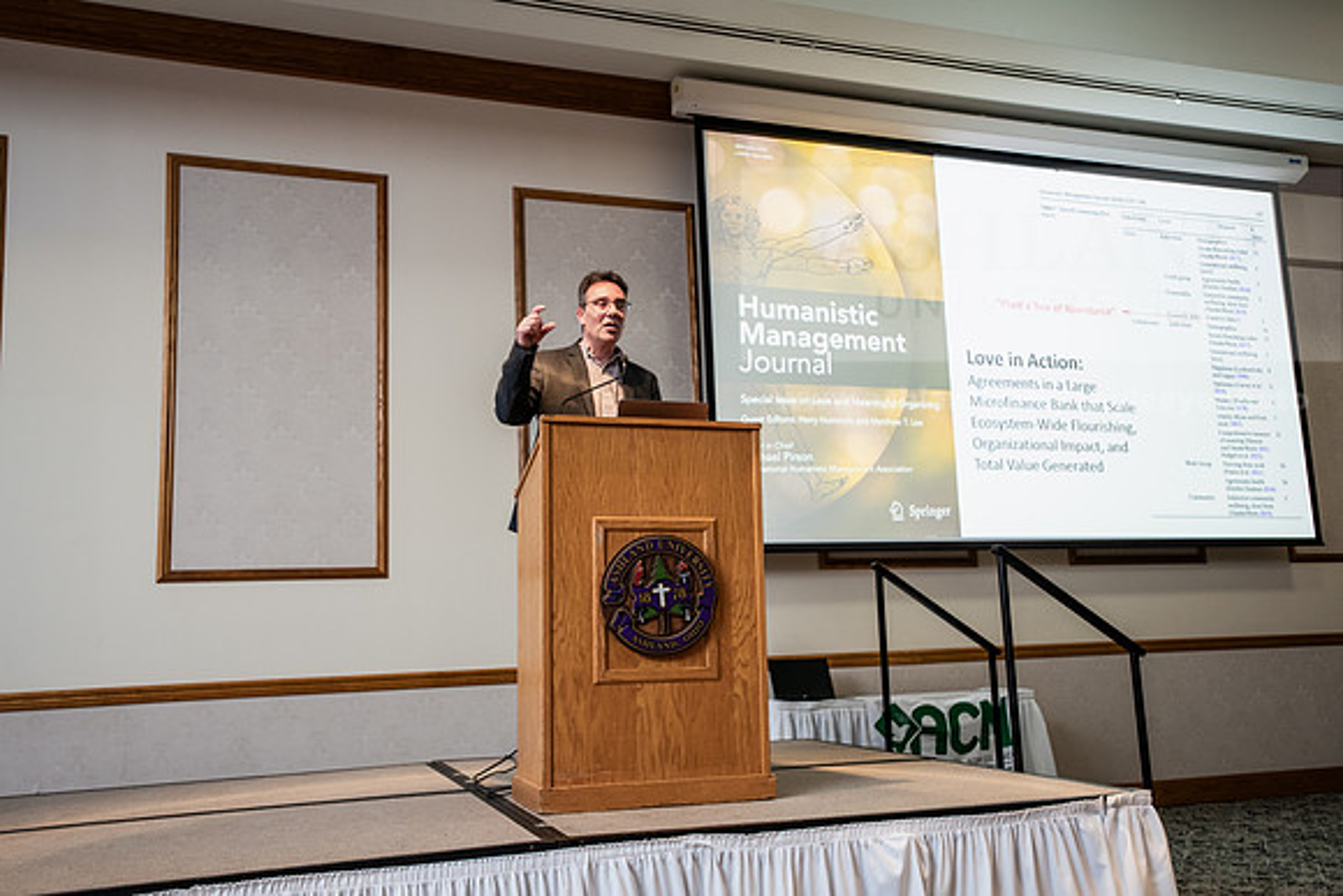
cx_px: 672
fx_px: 1194
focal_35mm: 32
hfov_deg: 58.7
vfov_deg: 41.1
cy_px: 448
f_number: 3.5
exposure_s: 1/160
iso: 1250
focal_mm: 32
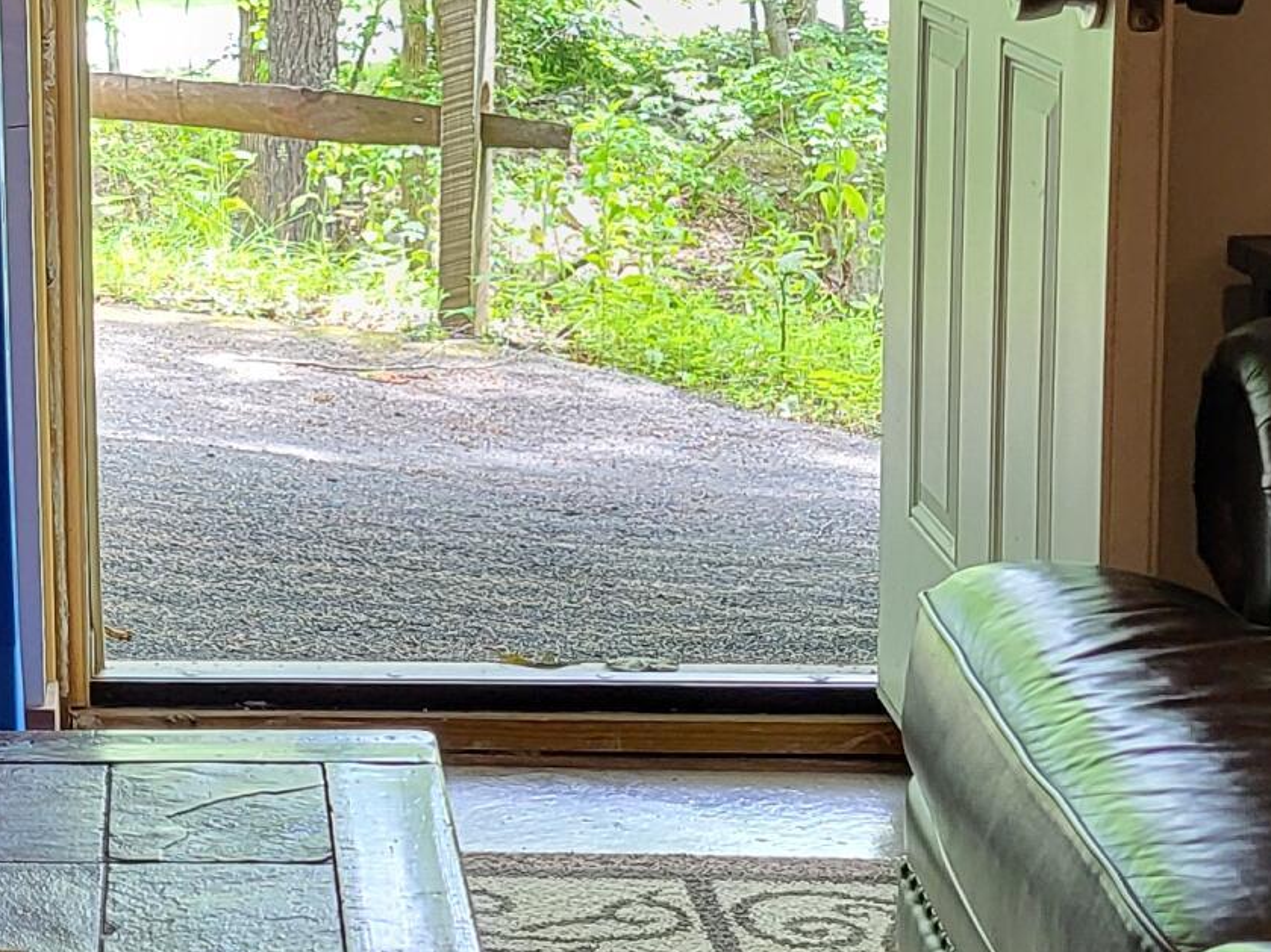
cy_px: 345
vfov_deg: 15.9
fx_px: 3414
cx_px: -459
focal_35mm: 93
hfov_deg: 19.2
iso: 200
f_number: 1.8
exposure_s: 1/60
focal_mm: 5.4
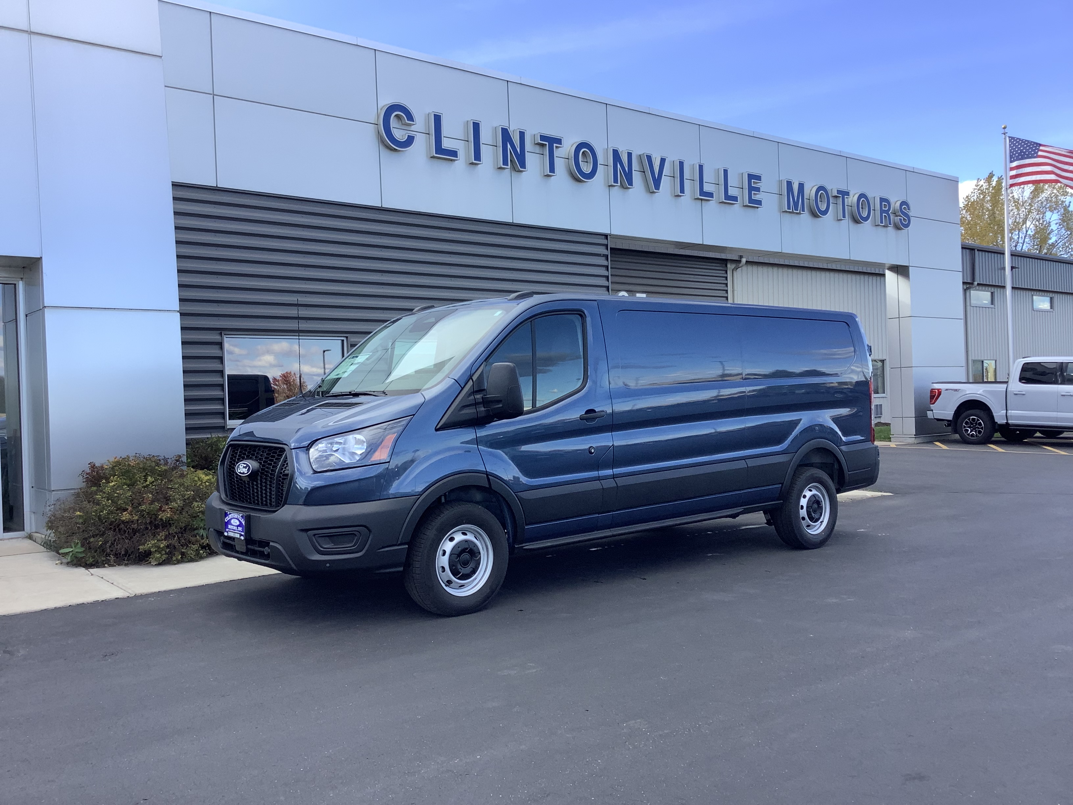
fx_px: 961
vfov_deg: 45.4
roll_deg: +2.6
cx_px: 536
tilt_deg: -1.1
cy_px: 402
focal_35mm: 31
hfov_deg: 58.4
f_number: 2.4
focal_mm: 3.3
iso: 25
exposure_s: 1/399
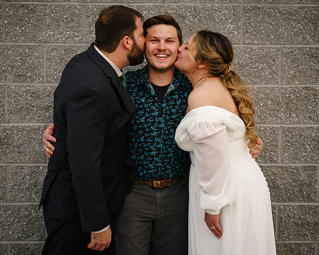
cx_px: 159
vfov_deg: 23.0
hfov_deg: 28.6
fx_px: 627
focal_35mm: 66
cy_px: 131
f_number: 5
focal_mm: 56
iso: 320
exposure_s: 1/160
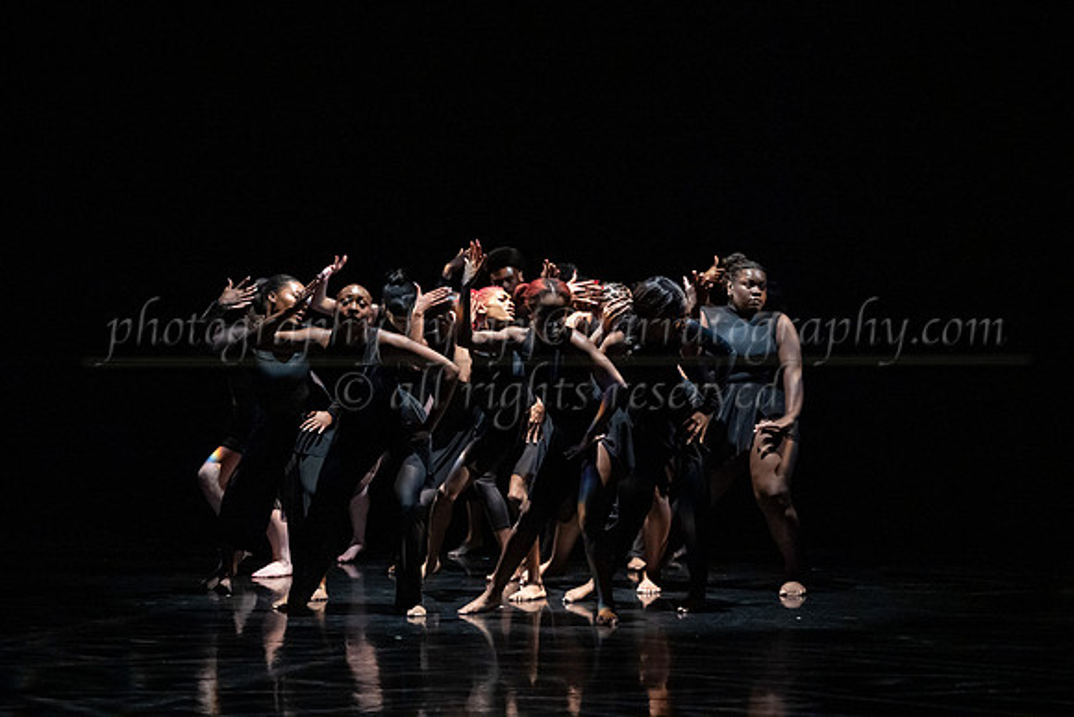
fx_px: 2457
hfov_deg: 24.7
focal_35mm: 82
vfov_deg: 16.6
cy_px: 323
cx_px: 537
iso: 6400
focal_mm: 75
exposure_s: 1/320
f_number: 3.5
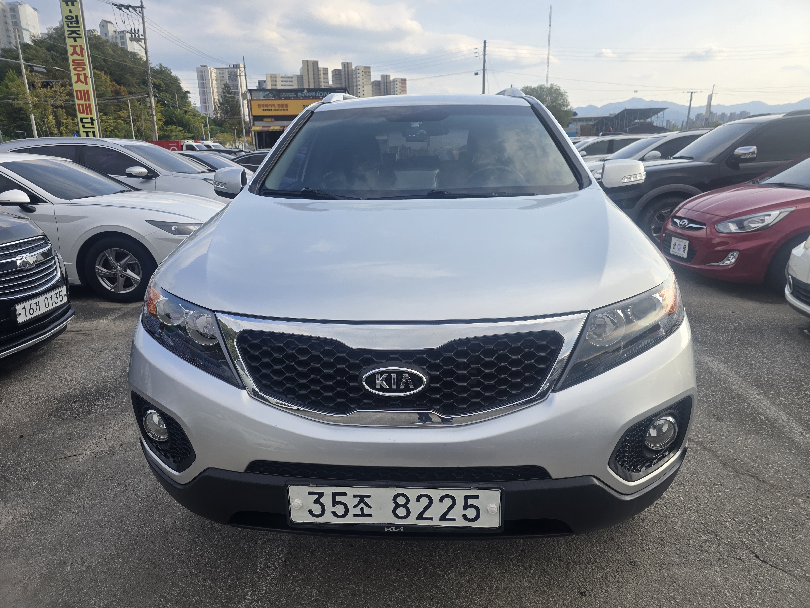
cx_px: 405
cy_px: 304
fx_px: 538
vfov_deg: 58.9
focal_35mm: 23
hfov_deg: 73.9
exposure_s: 1/396
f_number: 1.7
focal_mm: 6.3
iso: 12
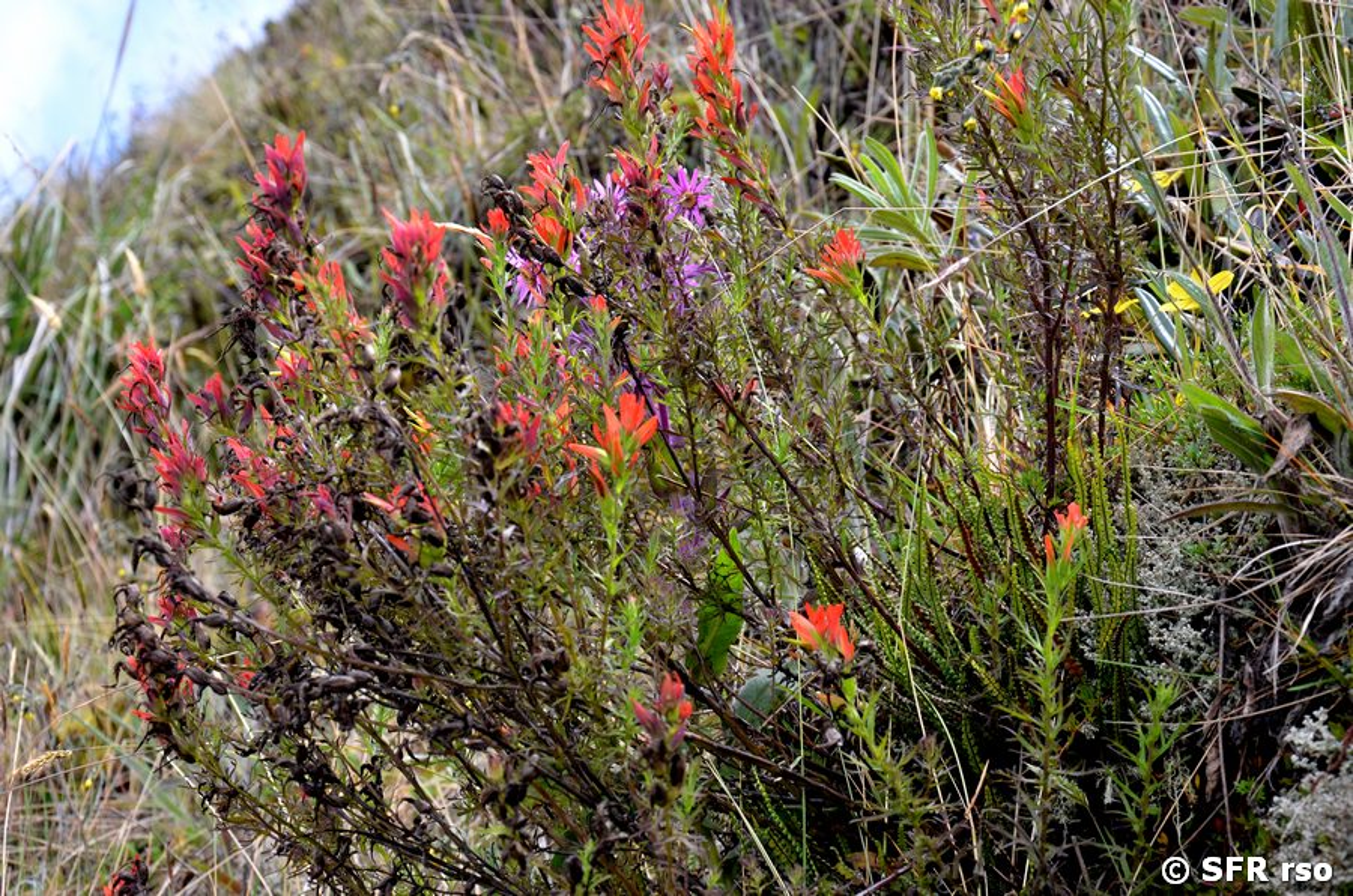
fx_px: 2531
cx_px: 676
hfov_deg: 29.9
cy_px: 448
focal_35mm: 68
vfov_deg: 20.1
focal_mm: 45
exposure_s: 1/125
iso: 200
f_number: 5.6
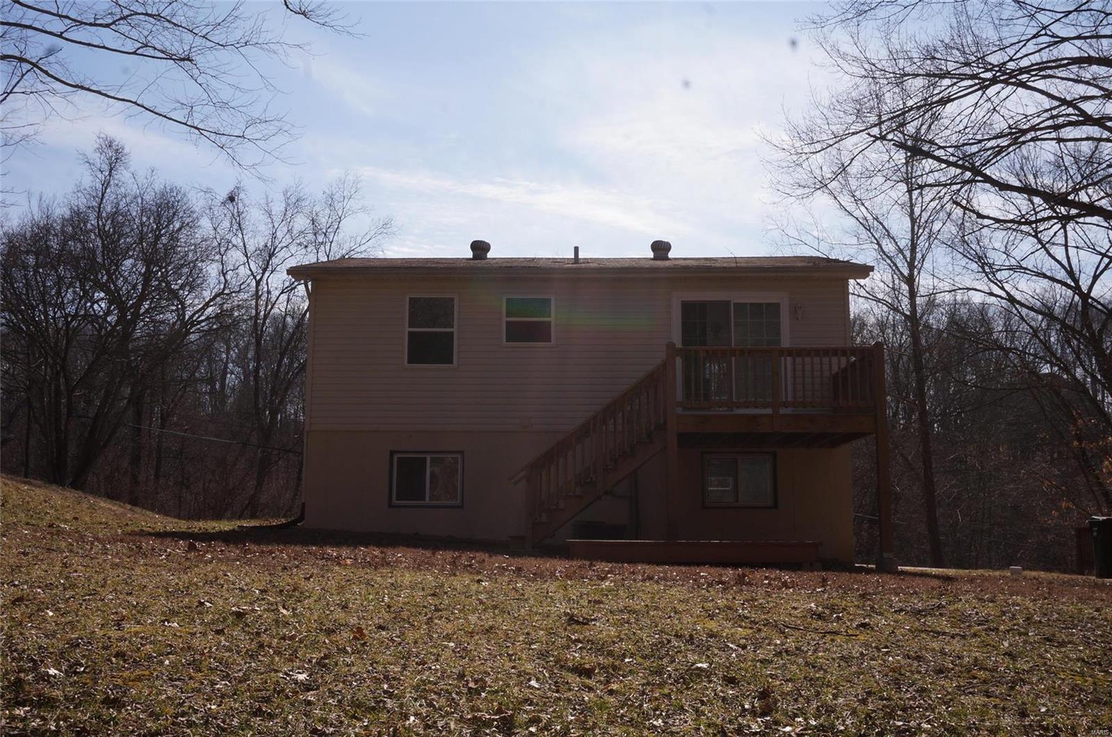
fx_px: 1110
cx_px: 556
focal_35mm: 36
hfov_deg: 53.2
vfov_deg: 36.7
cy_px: 368
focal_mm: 24
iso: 200
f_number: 16
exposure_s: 1/160
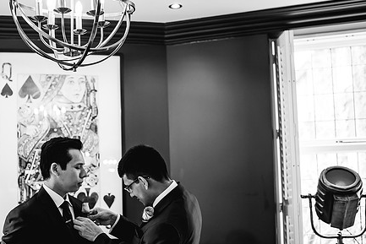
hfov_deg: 40.6
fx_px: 488
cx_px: 122
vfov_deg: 28.0
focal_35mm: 48
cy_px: 149
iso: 640
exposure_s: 1/250
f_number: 1.6
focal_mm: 35
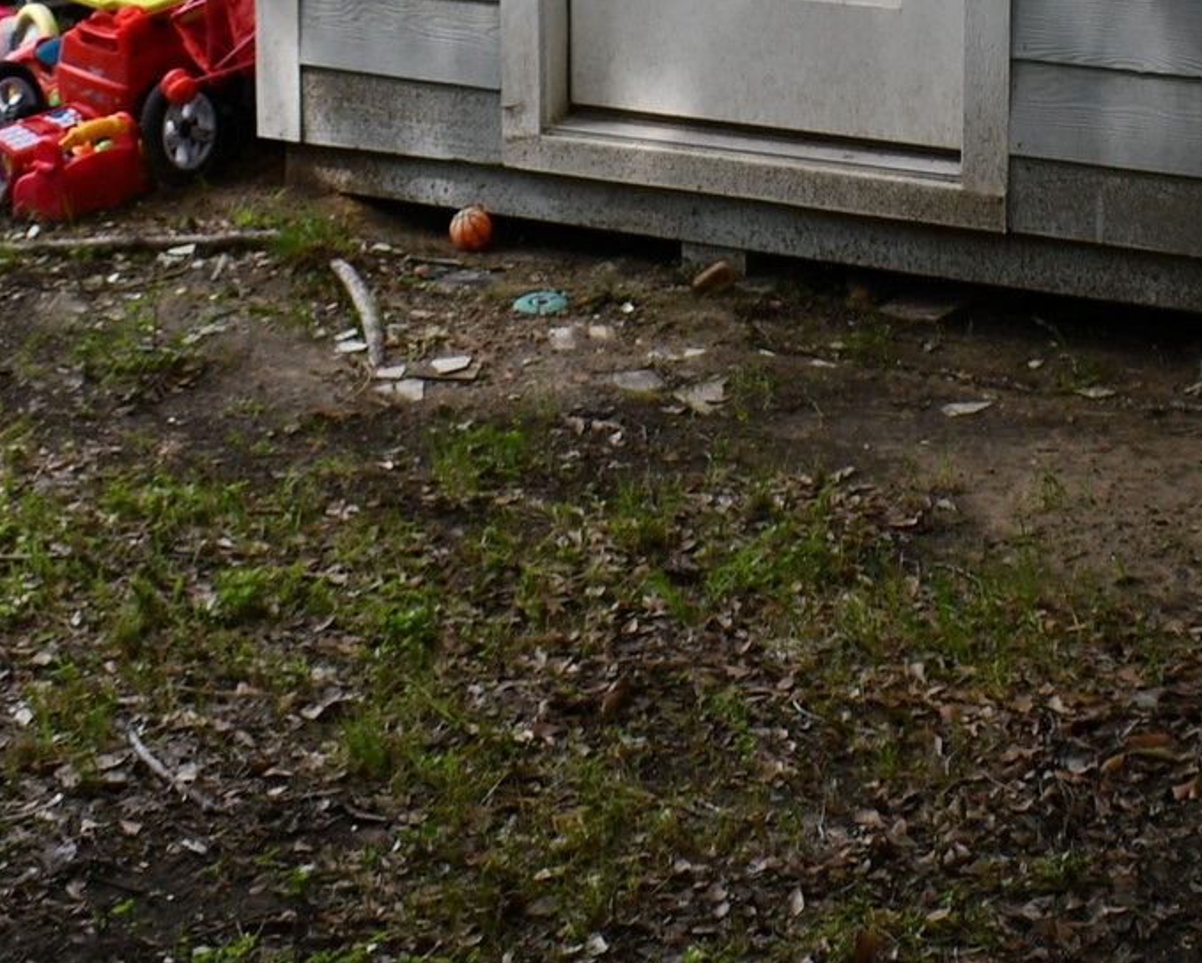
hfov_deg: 23.4
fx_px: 2883
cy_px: -177
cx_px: 843
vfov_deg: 18.1
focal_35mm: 81
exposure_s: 1/250
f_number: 5.6
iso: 200
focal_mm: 18
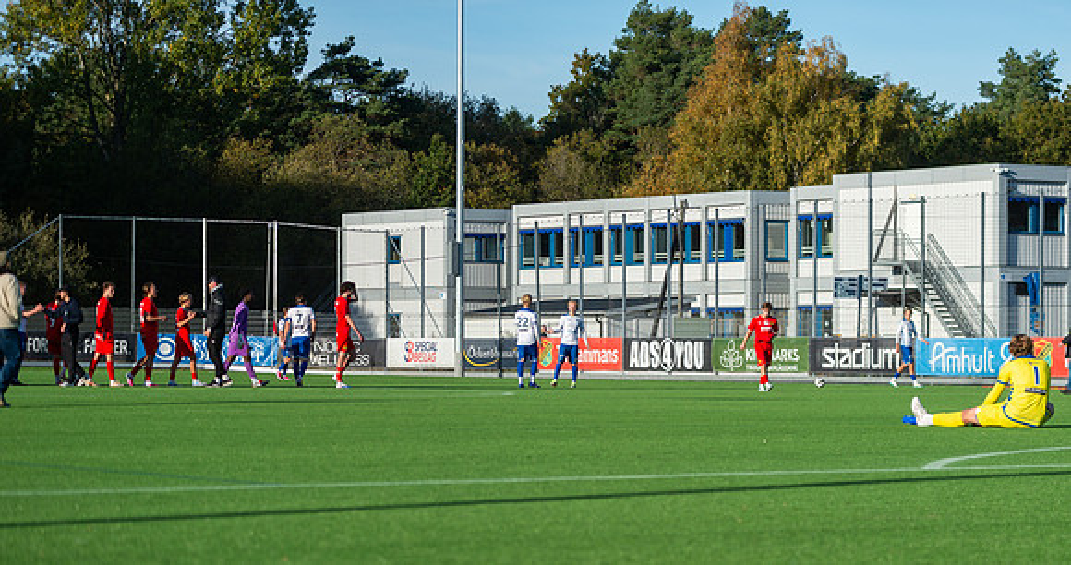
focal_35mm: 132
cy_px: 444
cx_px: 667
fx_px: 3705
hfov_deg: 16.4
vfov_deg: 8.7
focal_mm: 100
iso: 100
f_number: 3.2
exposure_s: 1/1600
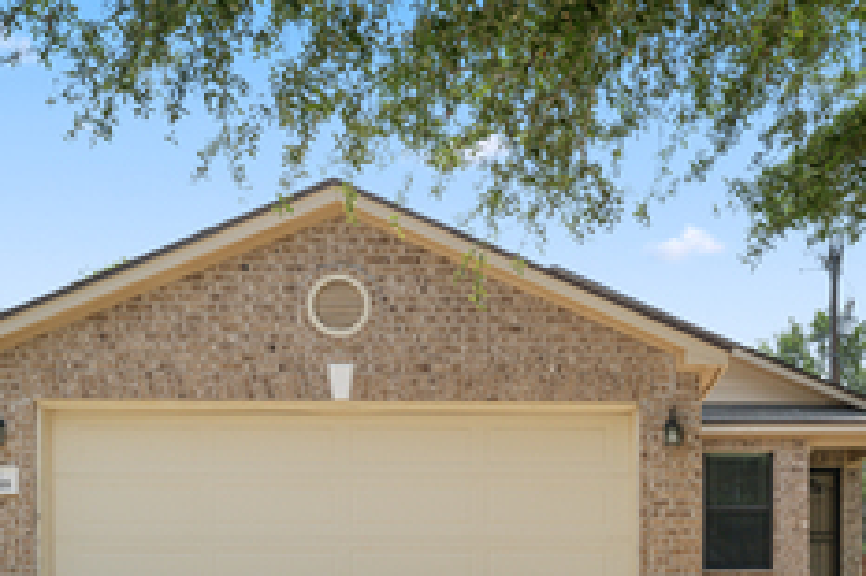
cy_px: 574
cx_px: 639
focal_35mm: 57
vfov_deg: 22.8
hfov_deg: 34.4
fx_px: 1368
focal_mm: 20.7
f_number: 9
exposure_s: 1/500
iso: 640
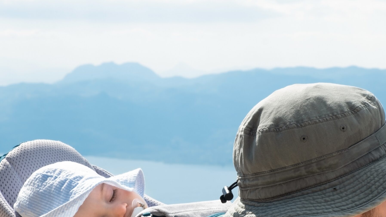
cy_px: 169
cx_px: 210
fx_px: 1269
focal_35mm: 124
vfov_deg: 9.8
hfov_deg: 17.3
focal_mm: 55
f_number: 13
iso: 160
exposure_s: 1/125
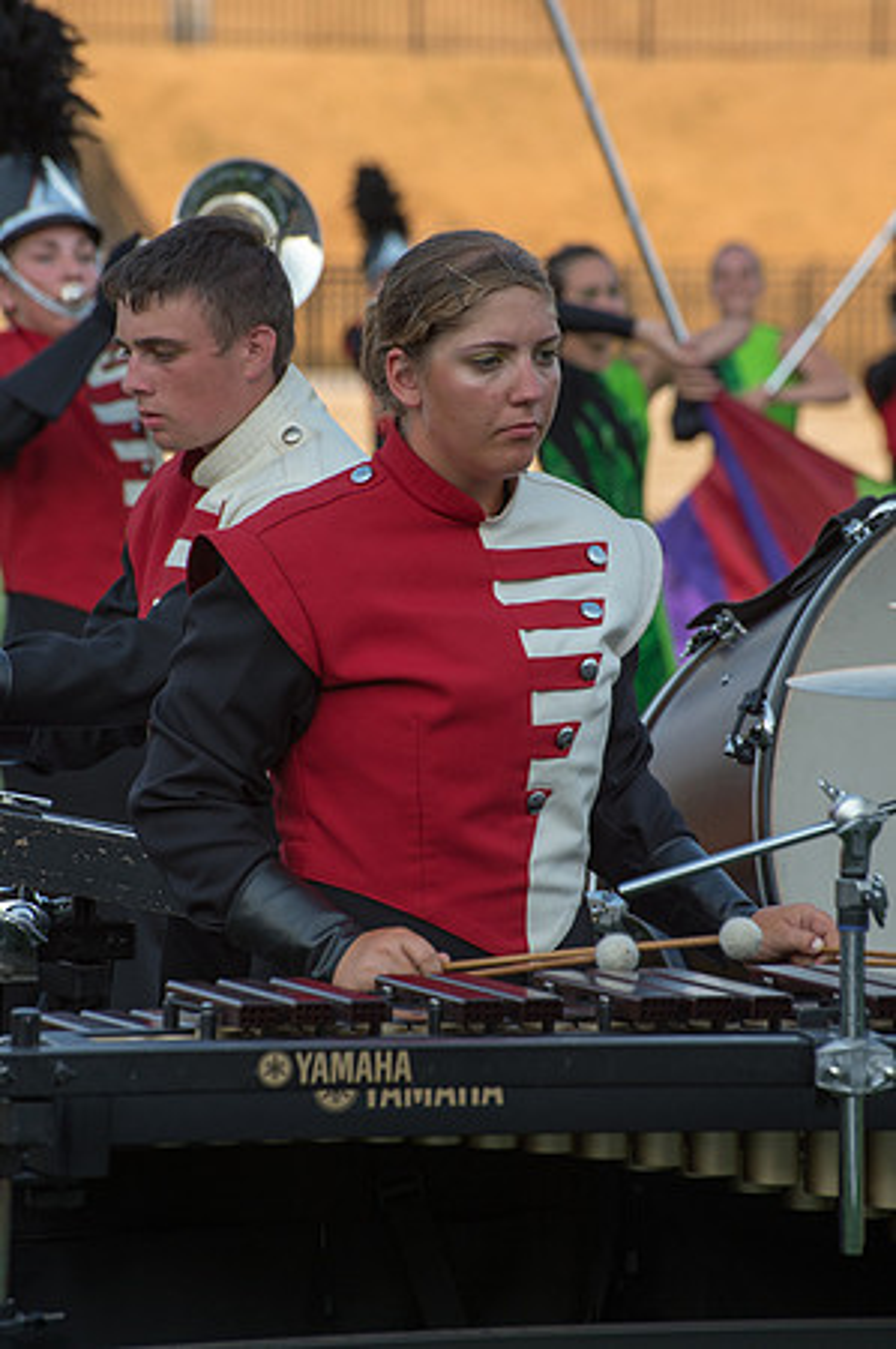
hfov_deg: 6.2
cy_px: 674
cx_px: 448
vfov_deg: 9.4
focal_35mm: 220
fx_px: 8232
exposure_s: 1/320
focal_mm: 220
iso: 640
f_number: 9
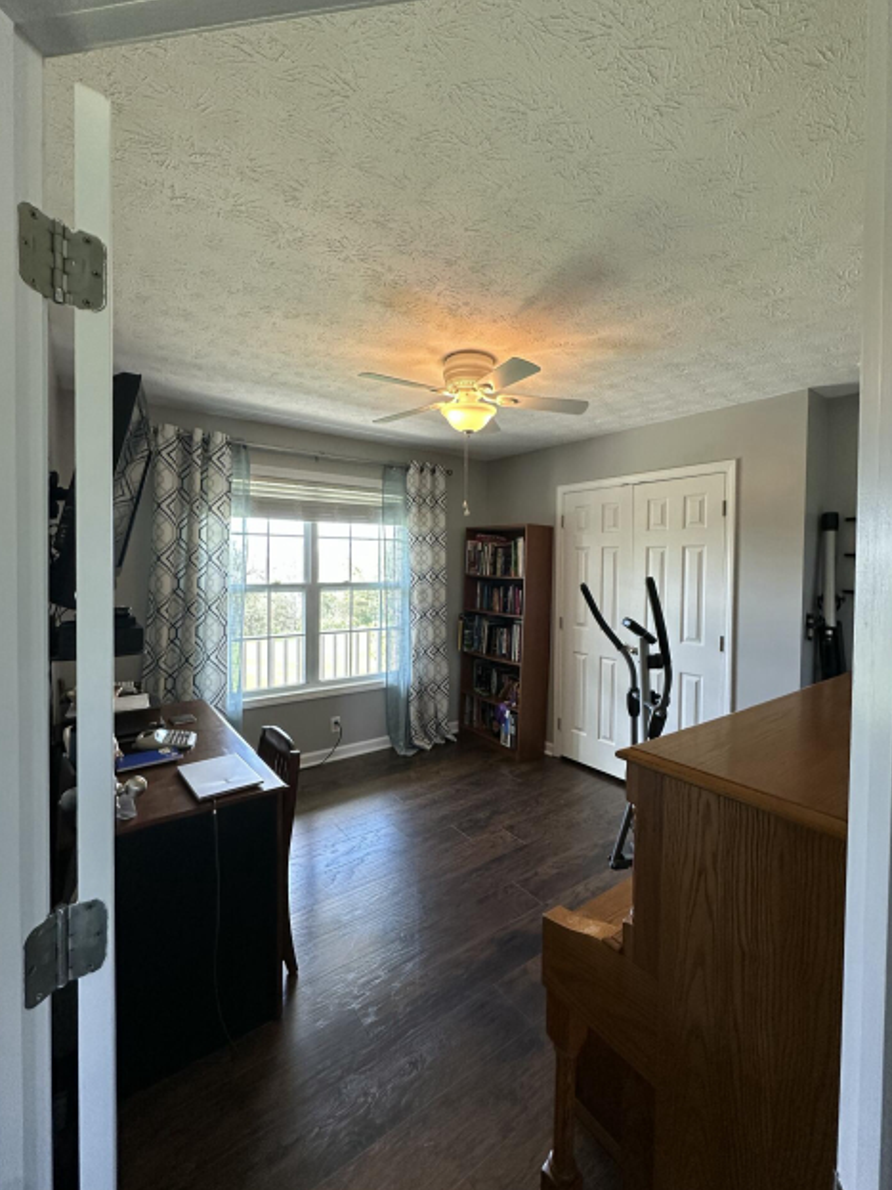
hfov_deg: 81.7
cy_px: 572
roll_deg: -1.0
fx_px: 516
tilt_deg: +0.0
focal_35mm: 15
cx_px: 449
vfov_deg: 98.1
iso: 200
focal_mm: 2.22
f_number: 2.2
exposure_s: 1/120
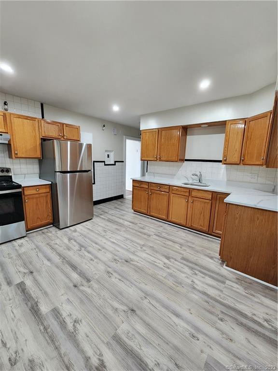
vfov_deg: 106.2
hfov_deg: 89.9
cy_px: 186
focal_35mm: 13
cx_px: 139
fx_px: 139
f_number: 2.2
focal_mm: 2.2
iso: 320
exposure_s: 1/40
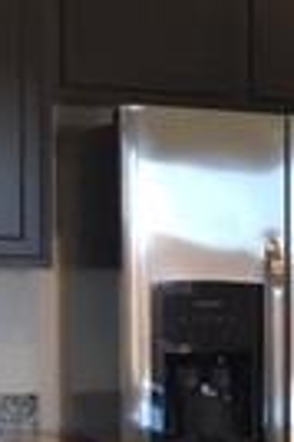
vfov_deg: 14.1
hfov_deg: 8.5
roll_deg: -2.2
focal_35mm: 144
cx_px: 773
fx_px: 1768
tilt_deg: -3.4
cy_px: 396
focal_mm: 4.15
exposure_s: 1/30
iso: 25
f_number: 2.2
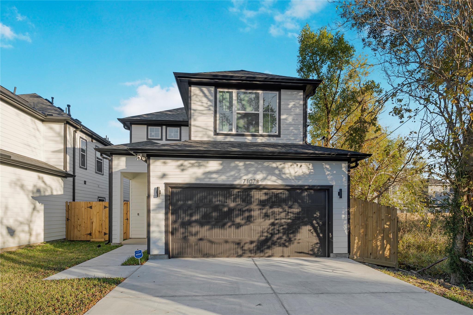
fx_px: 217
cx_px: 236
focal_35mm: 16
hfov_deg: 95.0
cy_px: 158
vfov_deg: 72.0
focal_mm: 11
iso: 100
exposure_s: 1/50
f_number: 8
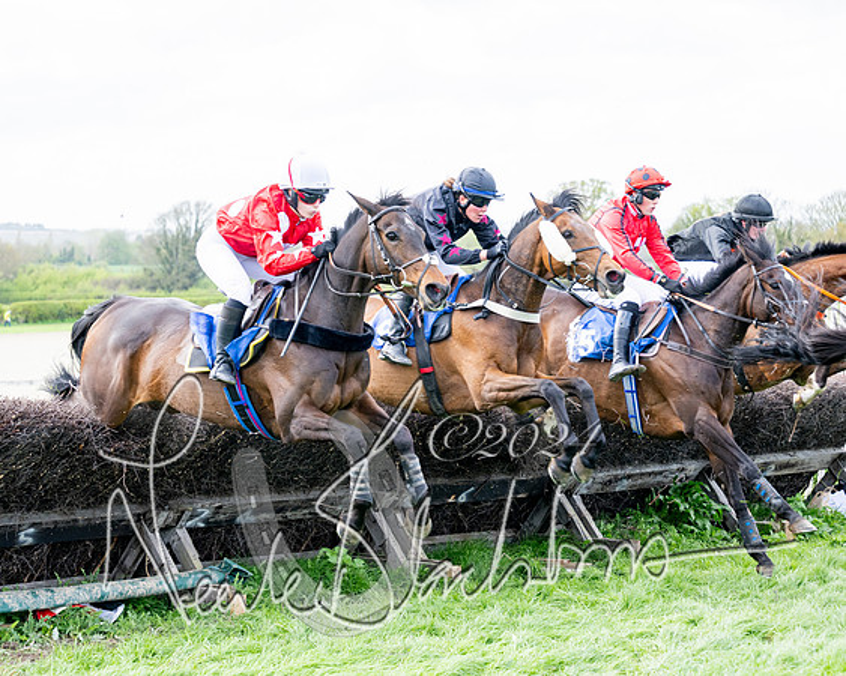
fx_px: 2258
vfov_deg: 17.0
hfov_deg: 21.2
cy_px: 299
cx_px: 354
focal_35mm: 90
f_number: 4
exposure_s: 1/1000
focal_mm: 70
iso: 400
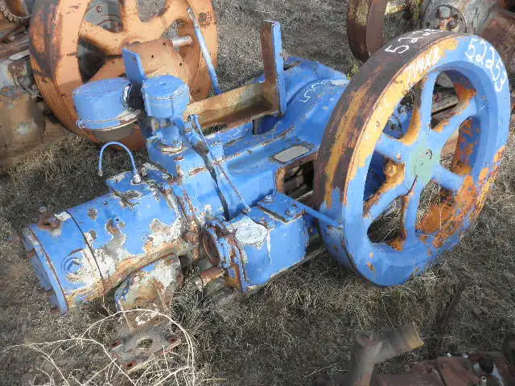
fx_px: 521
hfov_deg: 52.6
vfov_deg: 40.7
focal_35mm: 35
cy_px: 193
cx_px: 258
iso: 64
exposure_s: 1/200
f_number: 3.2
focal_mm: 6.1
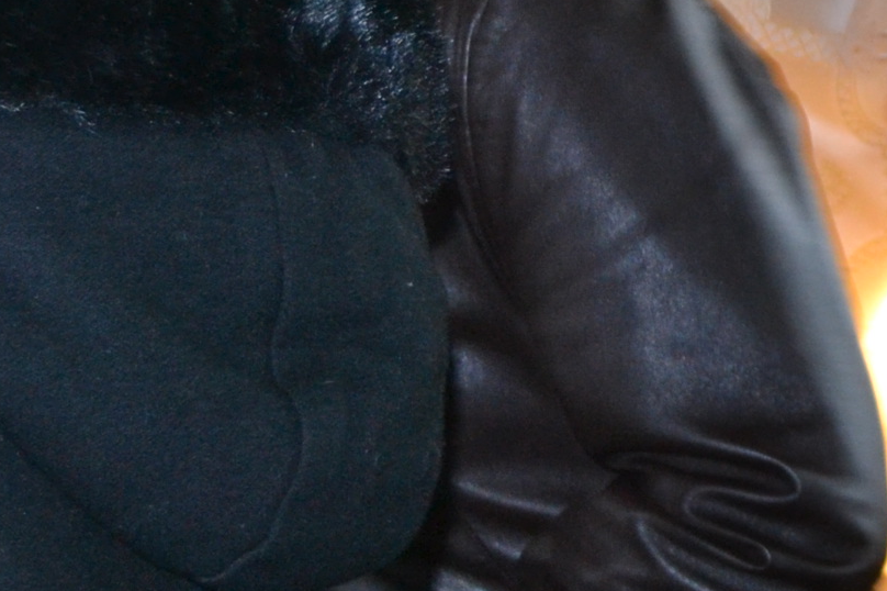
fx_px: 4584
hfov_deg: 10.7
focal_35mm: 186
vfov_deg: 7.3
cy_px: -4
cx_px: 1332
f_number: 4.5
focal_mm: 29
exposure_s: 1/60
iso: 640
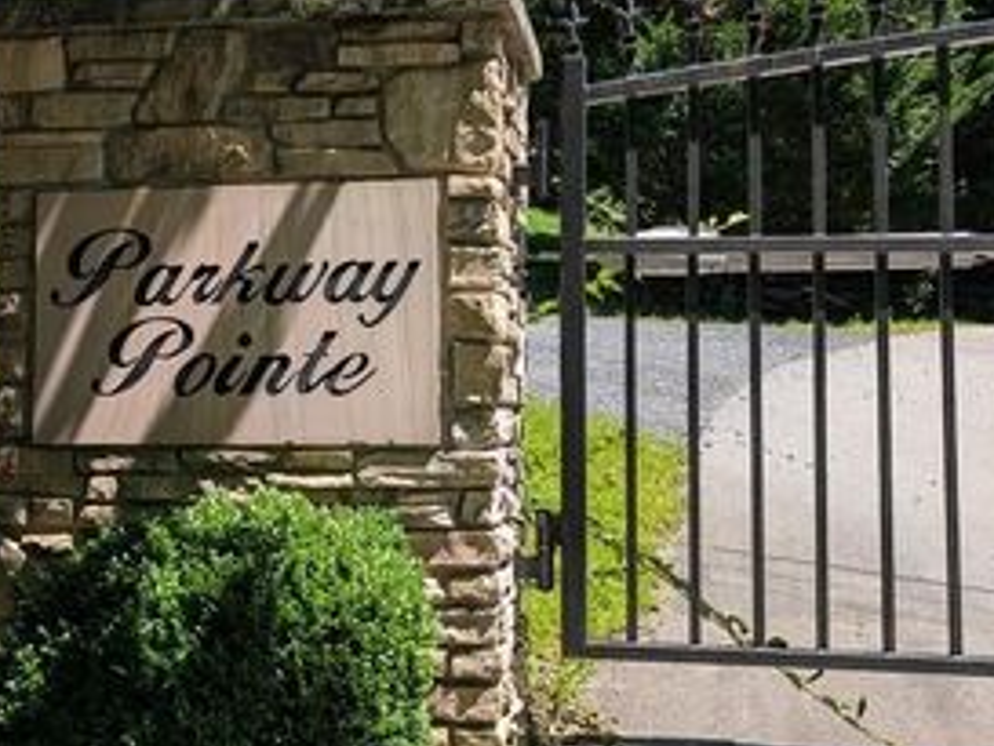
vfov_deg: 32.8
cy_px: 298
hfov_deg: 42.7
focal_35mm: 44
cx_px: 401
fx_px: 1264
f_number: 1.68
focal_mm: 6.9
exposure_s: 1/493
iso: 23
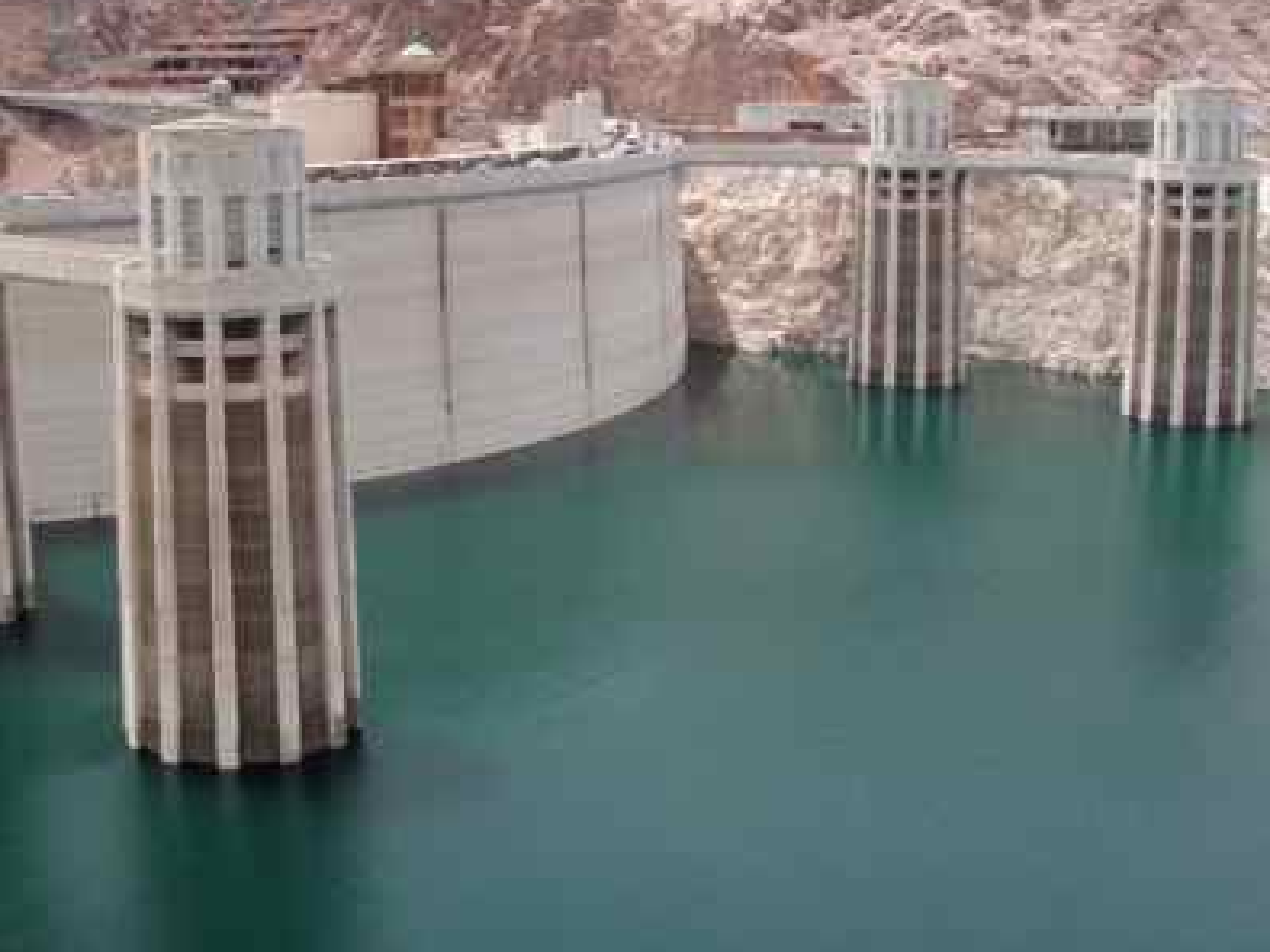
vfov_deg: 28.0
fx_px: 1907
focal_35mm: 52
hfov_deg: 36.7
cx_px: 505
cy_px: 397
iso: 80
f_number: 4.5
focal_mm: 6.7
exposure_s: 1/640
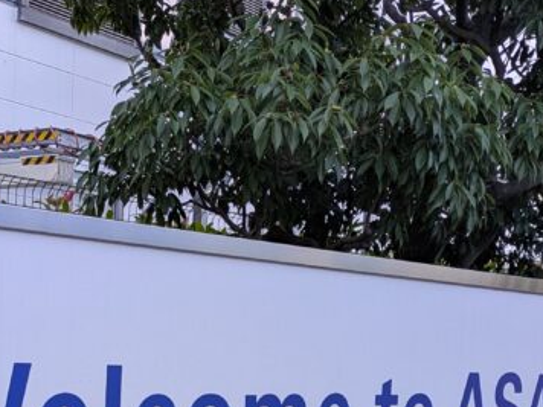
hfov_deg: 26.9
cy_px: 478
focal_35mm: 72
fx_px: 1129
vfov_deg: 19.4
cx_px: 177
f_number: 1.89
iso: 58
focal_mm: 5.43
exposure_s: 1/426
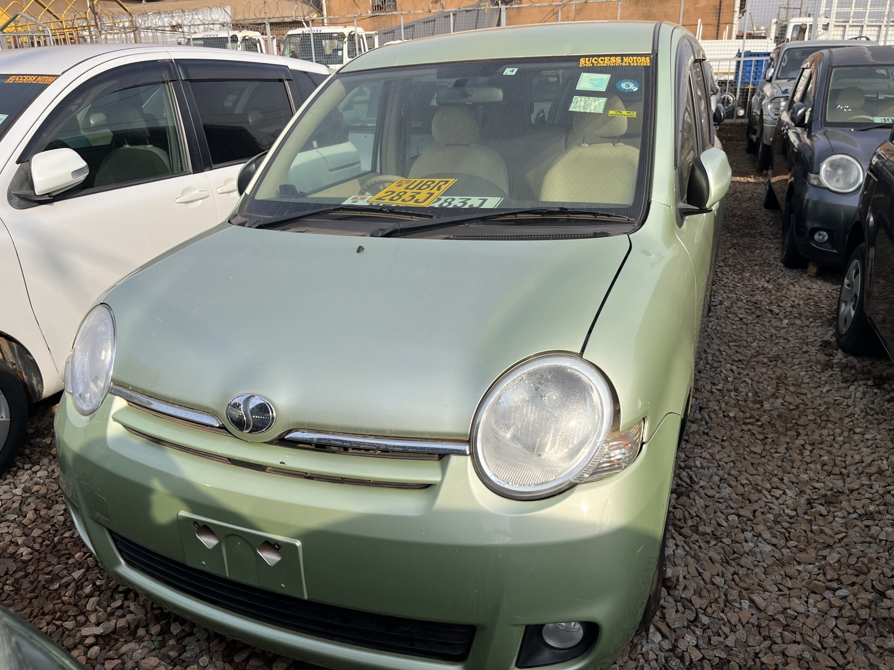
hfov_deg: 67.3
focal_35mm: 26
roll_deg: +1.7
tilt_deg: -18.5
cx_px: 447
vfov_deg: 53.1
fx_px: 671
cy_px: 335
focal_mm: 5.1
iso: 50
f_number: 1.6
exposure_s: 1/2899
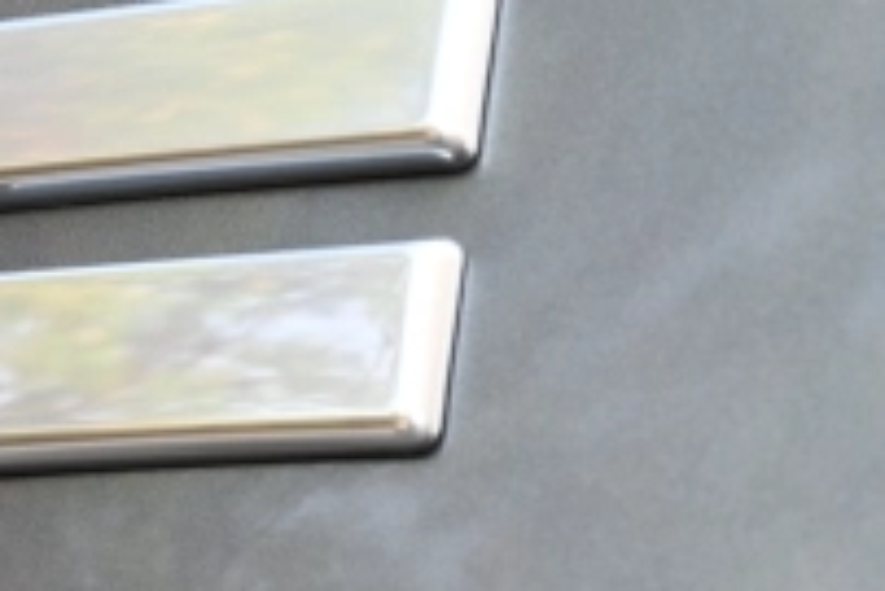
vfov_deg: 7.9
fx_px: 4286
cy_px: 571
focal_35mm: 174
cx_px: 4
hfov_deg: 11.7
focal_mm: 47
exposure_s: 1/250
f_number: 6
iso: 400
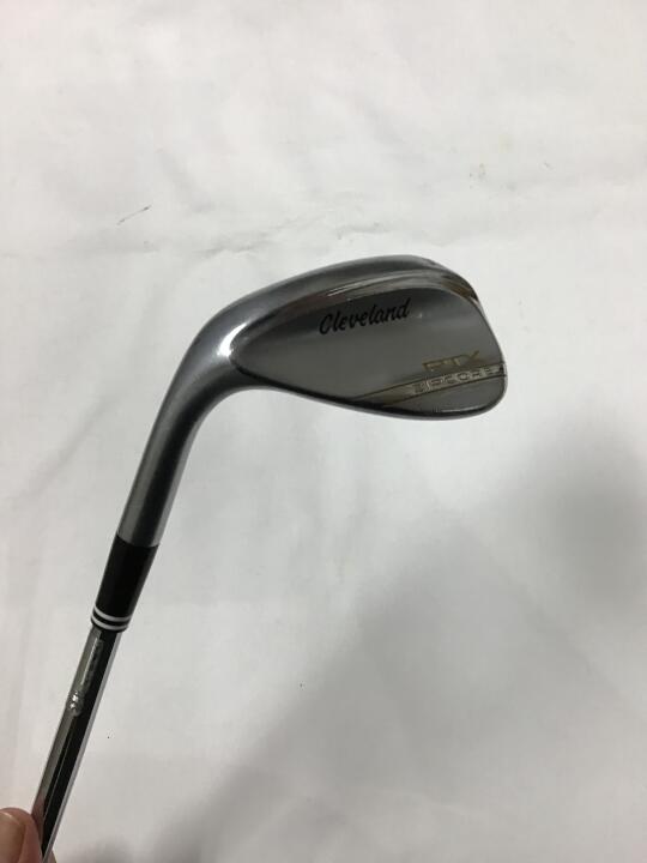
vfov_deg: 58.4
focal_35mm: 31
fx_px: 773
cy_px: 432
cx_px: 324
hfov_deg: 45.4
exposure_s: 1/30
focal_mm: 3.3
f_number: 2.4
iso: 40
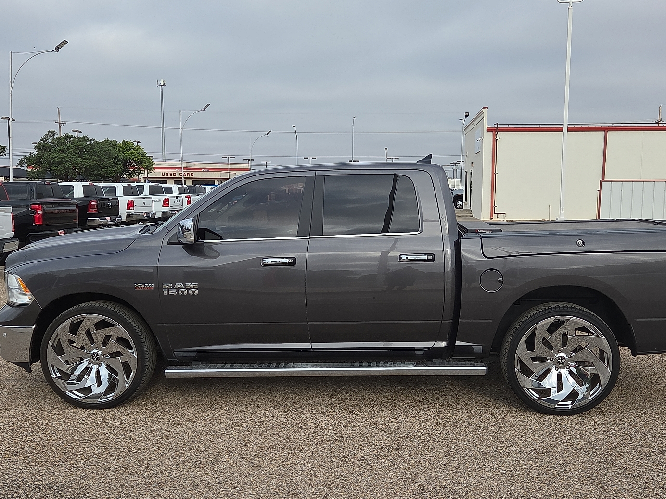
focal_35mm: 37
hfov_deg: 50.1
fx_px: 712
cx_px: 364
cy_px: 277
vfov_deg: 38.6
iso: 76
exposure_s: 1/3333
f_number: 1.8
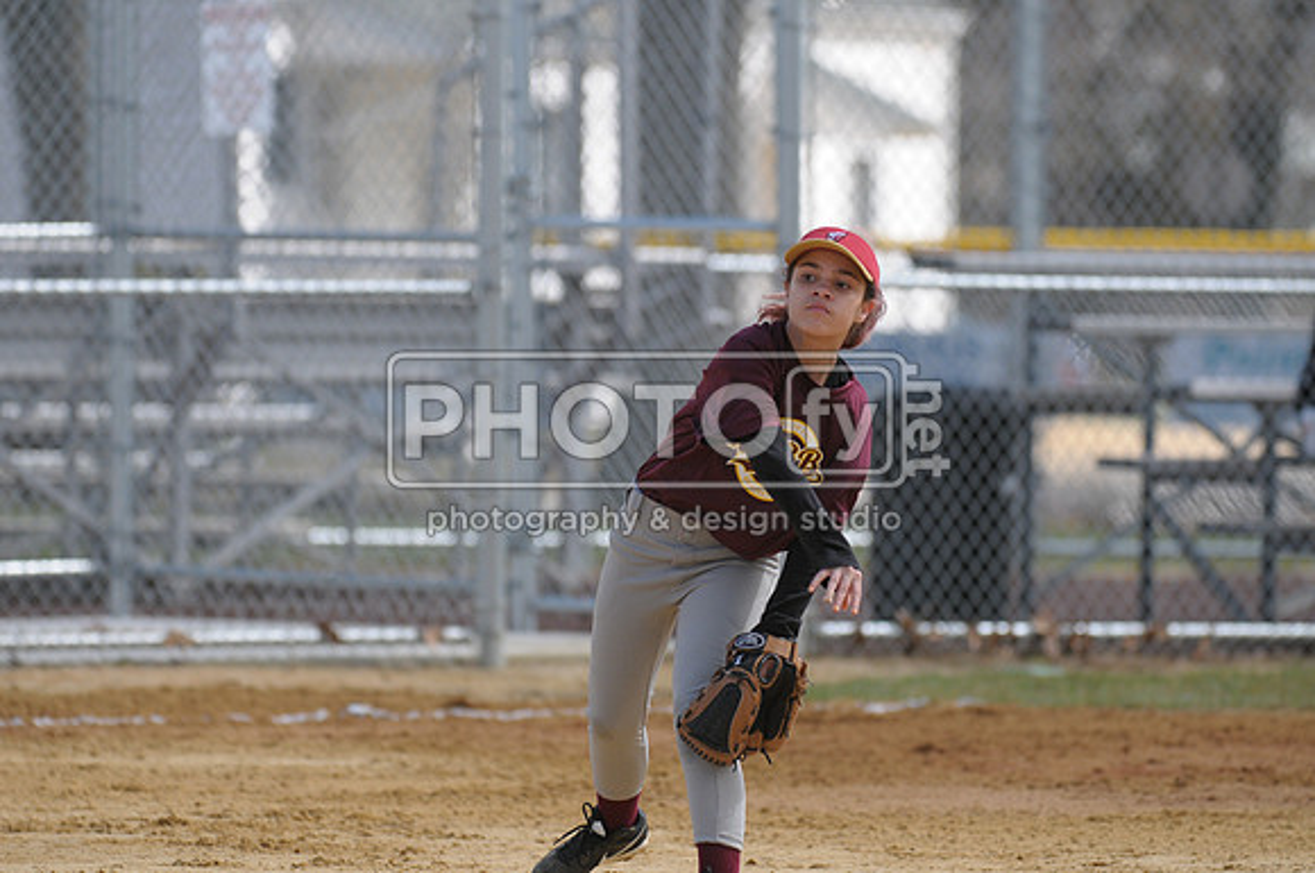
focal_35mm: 390
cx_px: 658
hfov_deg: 5.3
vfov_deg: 3.5
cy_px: 436
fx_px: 14226
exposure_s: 1/2000
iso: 400
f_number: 4
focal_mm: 260
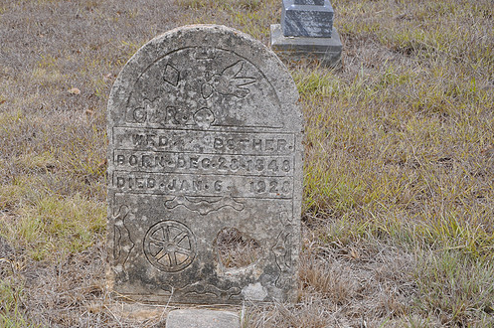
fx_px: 1151
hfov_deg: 24.2
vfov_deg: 16.2
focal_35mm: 84
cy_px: 162
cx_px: 215
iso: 200
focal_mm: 48
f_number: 8
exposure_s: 1/60
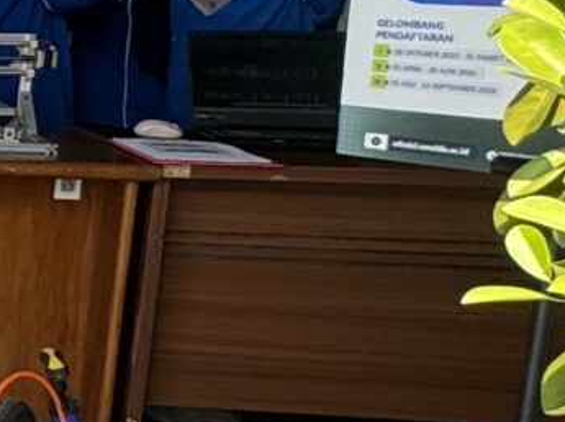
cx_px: -896
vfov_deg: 14.2
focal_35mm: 104
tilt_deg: -11.0
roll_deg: +0.8
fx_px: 1696
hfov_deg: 12.9
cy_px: 224
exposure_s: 1/425
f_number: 2.2
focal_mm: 2.22
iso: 40
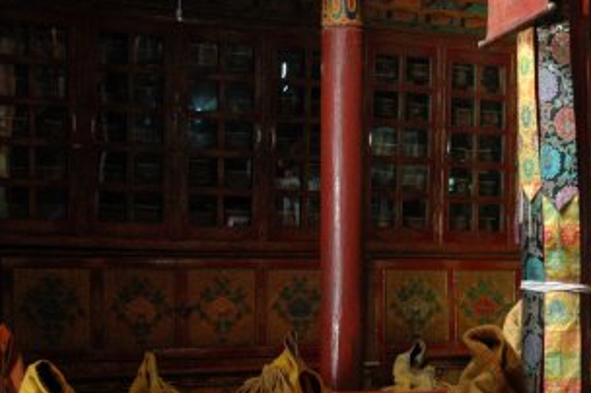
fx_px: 1577
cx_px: 559
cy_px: 313
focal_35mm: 96
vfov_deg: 14.1
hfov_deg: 20.7
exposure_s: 2
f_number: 8
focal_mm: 27
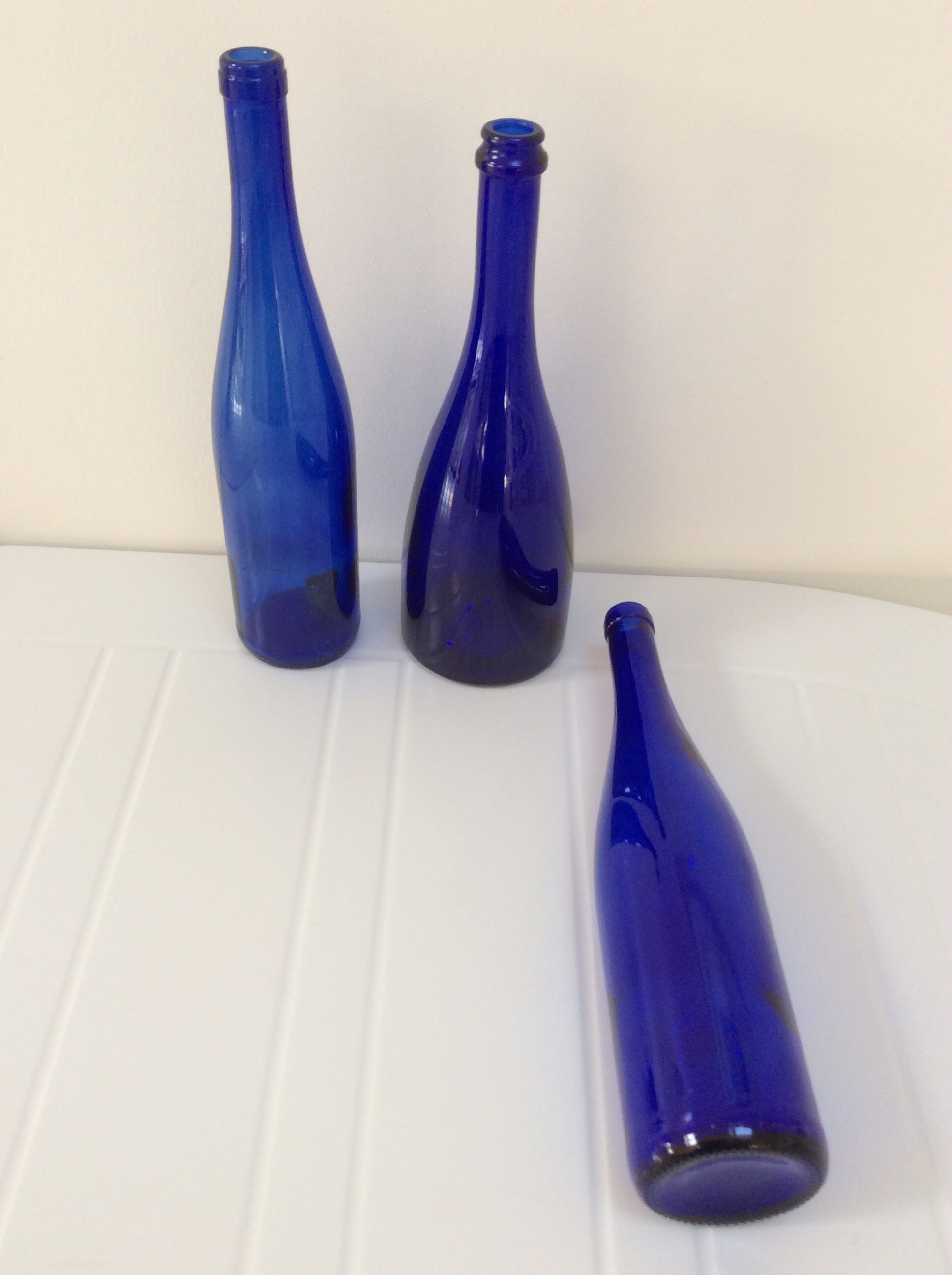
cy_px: 638
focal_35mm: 32
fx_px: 1177
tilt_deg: -42.0
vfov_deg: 56.9
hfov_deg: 44.1
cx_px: 476
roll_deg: -2.5
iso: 40
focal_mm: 3.3
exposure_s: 1/24
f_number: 2.4
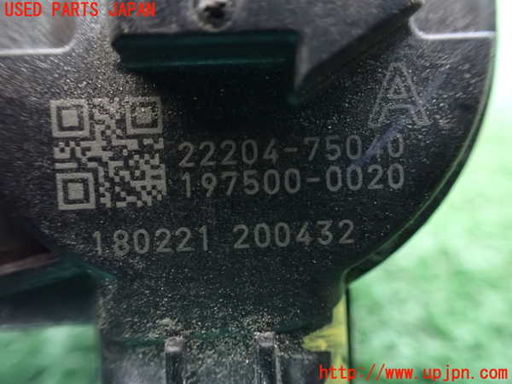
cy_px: 192
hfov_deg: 60.0
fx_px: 444
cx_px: 256
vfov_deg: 46.8
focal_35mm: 30
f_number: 2.3
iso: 1600
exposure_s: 1/15
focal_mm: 5.4
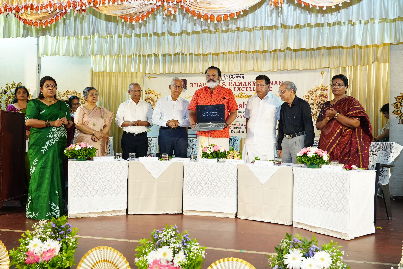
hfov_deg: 61.9
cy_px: 134
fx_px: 336
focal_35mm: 30
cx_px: 202
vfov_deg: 43.6
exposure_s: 1/125
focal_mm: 30
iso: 2000
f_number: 5
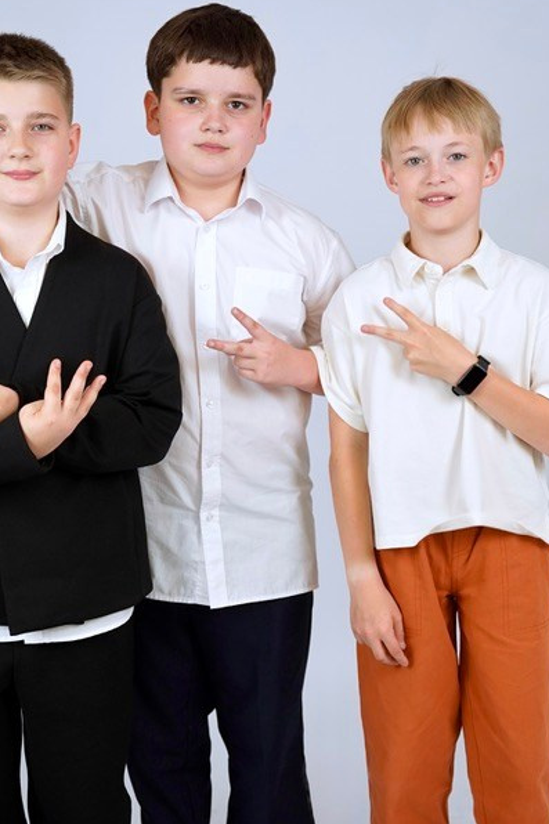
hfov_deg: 21.4
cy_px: 536
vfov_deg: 31.5
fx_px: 1452
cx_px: 246
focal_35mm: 63
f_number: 2.8
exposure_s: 1/160
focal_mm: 34.8
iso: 320
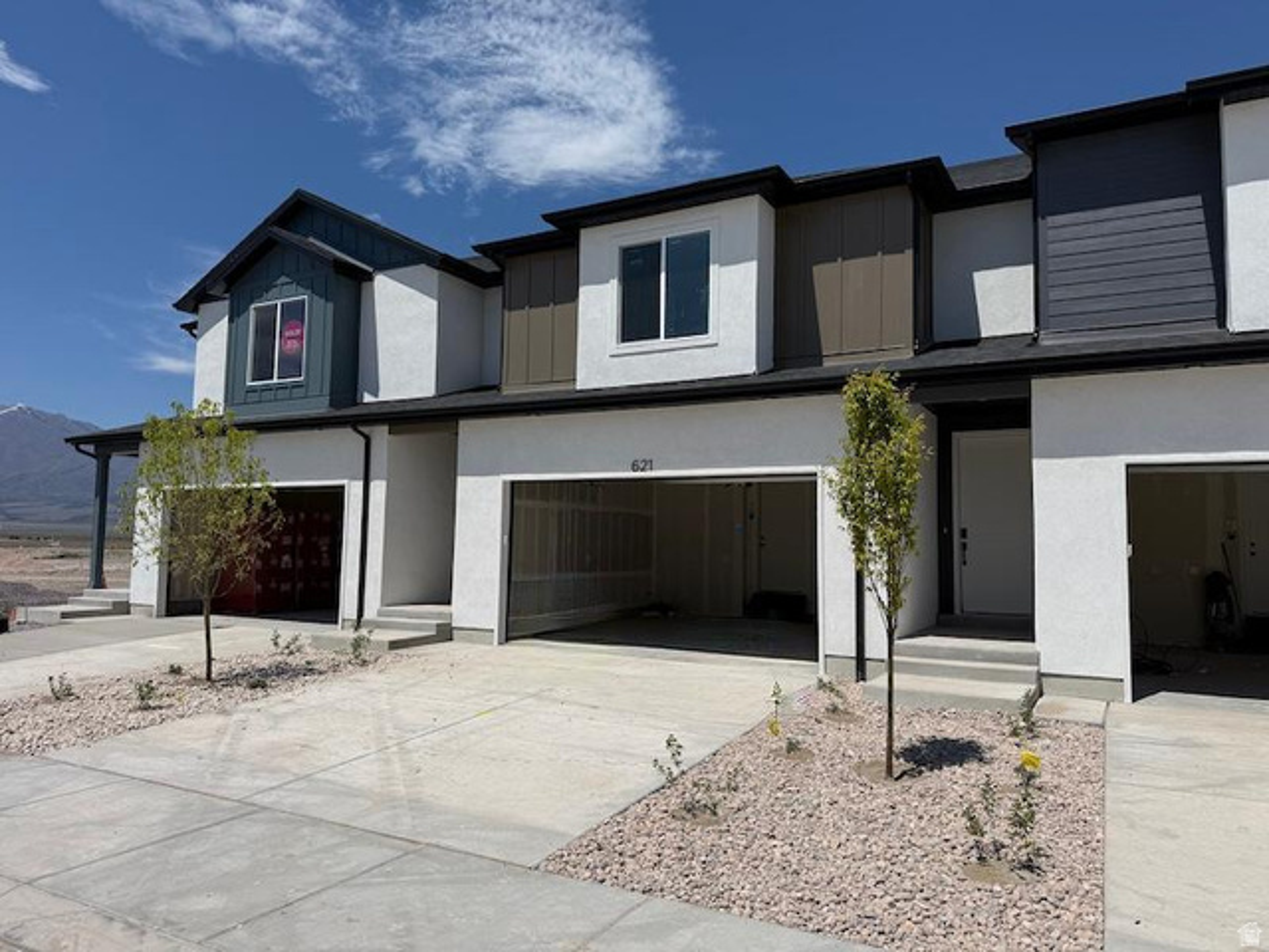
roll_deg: -1.2
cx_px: 634
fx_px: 880
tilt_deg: +5.2
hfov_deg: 71.6
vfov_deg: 56.8
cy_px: 476
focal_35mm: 24
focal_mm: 6.76
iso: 80
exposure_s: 1/10309
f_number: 1.78
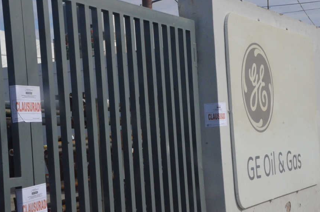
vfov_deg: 19.1
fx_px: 630
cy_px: 125
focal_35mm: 71
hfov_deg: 28.5
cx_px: 143
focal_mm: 40
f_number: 20
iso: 4000
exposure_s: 1/1600
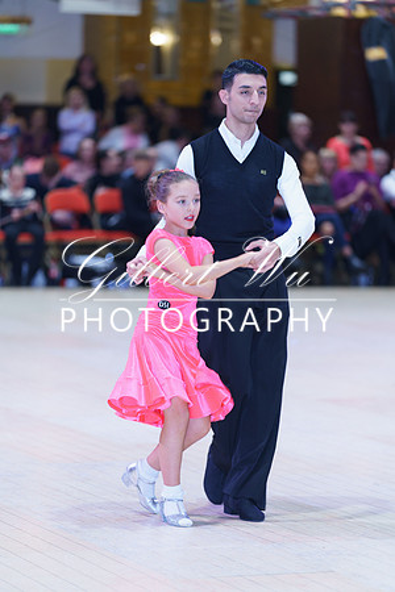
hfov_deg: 8.2
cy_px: 296
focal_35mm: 167
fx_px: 2748
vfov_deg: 12.3
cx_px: 198
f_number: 2.8
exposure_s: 1/60
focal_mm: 167
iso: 500
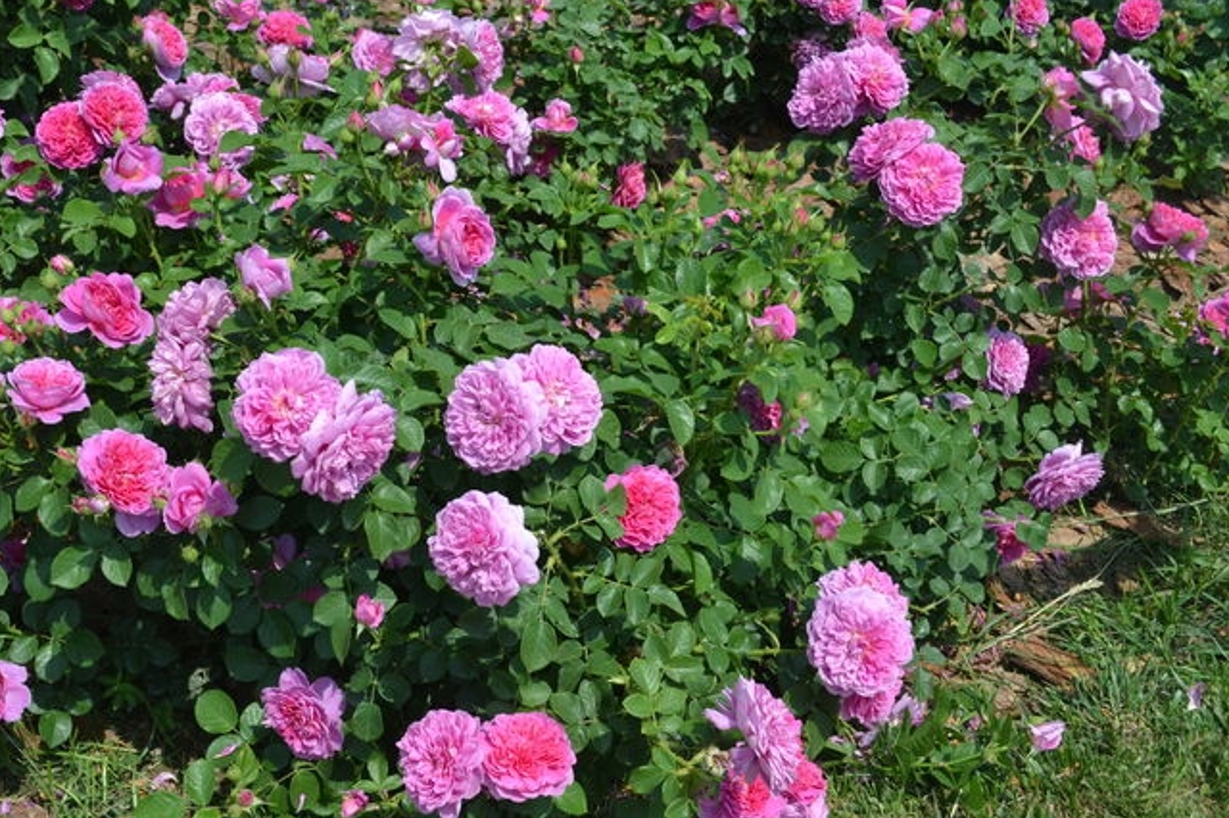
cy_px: 398
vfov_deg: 29.8
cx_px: 470
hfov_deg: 43.3
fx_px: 1535
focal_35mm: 45
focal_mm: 24
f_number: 7.1
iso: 100
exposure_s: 1/200
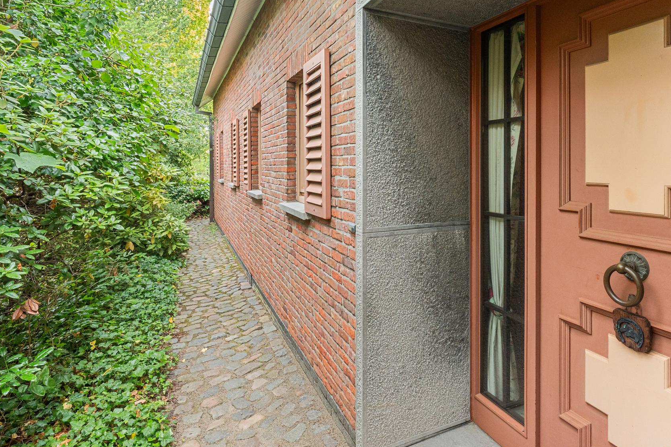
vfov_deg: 61.9
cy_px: 214
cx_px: 392
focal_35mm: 20
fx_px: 373
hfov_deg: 83.3
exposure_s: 1/50
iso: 1000
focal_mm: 14
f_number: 11
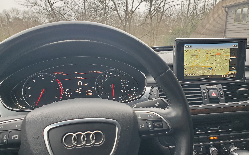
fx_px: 190
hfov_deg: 66.5
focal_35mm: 28
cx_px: 125
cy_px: 85
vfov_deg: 44.5
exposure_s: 1/85
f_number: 2.4
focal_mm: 4.3
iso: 125
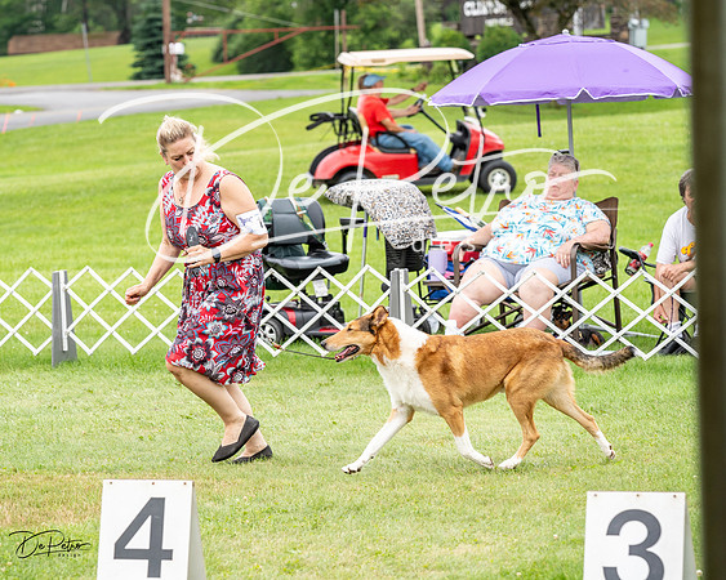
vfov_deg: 9.8
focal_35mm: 158
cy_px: 290
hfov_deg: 12.2
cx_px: 328
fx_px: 3394
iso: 400
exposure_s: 1/800
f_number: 5
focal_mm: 128
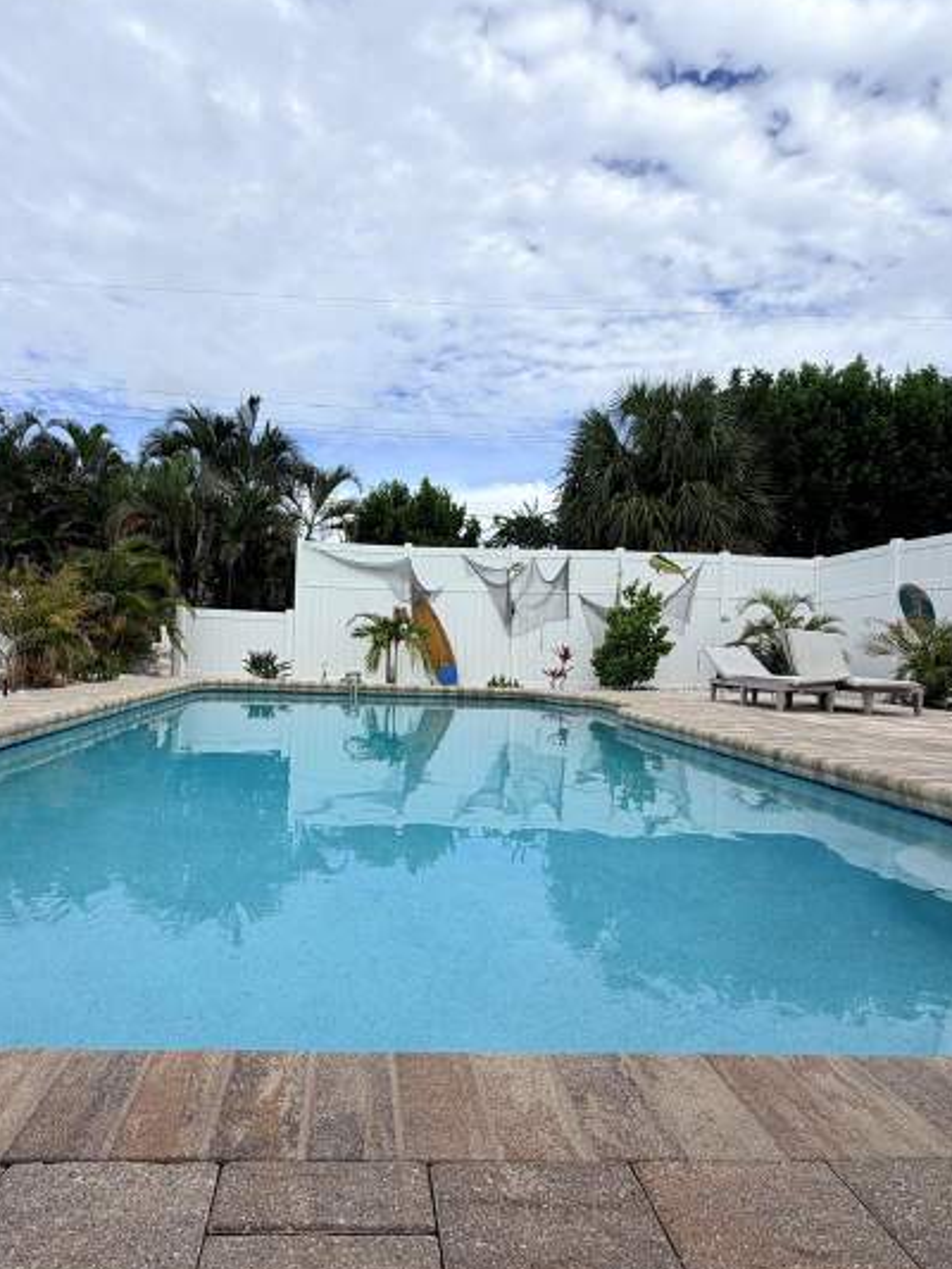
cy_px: 645
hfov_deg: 63.0
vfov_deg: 79.0
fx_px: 770
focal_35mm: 21
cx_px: 393
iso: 20
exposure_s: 1/1017
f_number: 2.2
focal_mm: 2.22
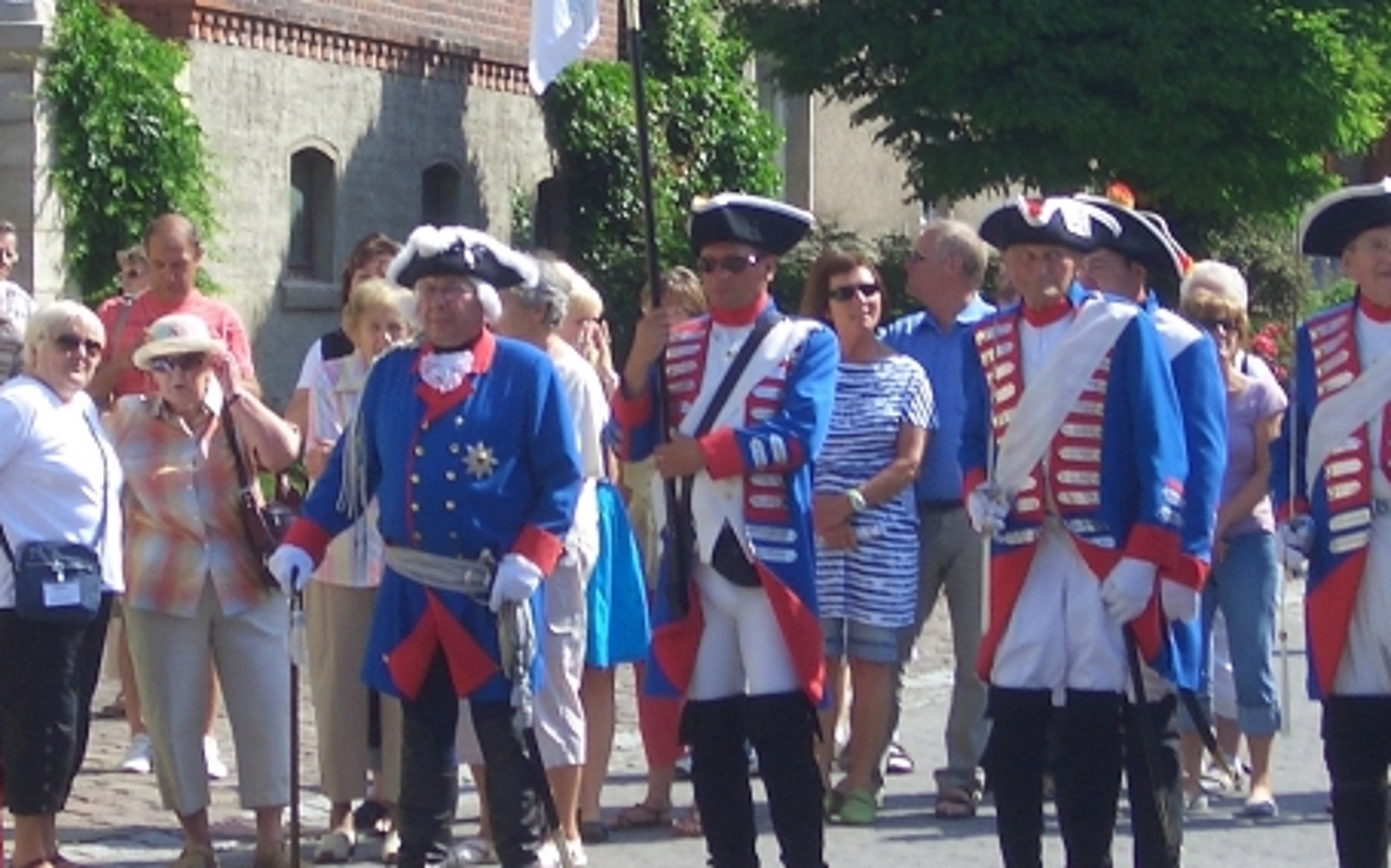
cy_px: 241
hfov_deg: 15.1
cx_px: 559
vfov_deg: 9.5
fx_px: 5230
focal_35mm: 138
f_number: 3.9
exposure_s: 1/400
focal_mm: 12.2
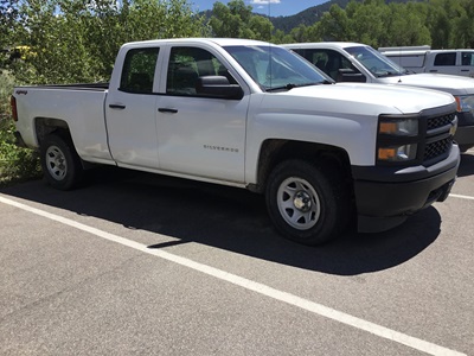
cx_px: 237
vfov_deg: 45.4
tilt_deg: -14.0
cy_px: 178
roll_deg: +1.2
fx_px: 424
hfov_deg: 58.4
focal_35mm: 31
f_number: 2.4
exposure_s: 1/1235
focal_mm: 3.3
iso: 25
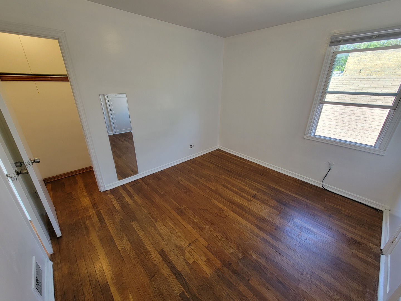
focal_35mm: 13
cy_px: 150
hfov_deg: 106.2
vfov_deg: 89.9
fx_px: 151
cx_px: 200
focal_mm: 2.2
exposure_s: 1/60
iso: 80
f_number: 2.2
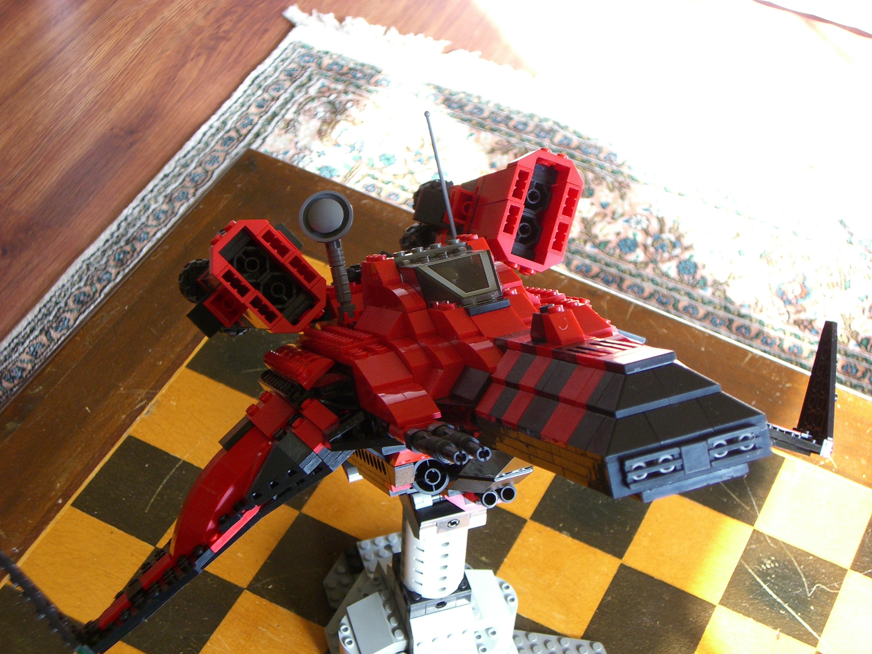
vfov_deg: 22.3
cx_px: 436
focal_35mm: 66
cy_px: 327
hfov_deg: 29.4
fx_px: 1663
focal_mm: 10.7
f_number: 3.6
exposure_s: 1/25
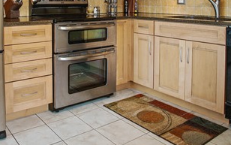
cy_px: 6
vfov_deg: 33.0
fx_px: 227
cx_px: 86
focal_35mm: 36
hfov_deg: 53.3
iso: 400
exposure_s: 1/5
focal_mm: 17
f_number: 9
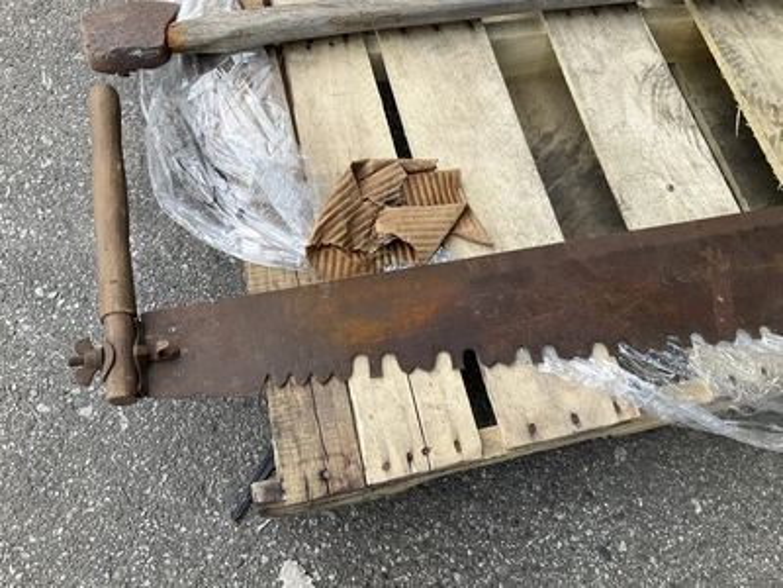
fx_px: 656
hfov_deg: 61.7
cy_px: 294
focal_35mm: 29
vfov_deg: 48.2
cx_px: 392
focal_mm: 3
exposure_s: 1/406
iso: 25
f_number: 1.8
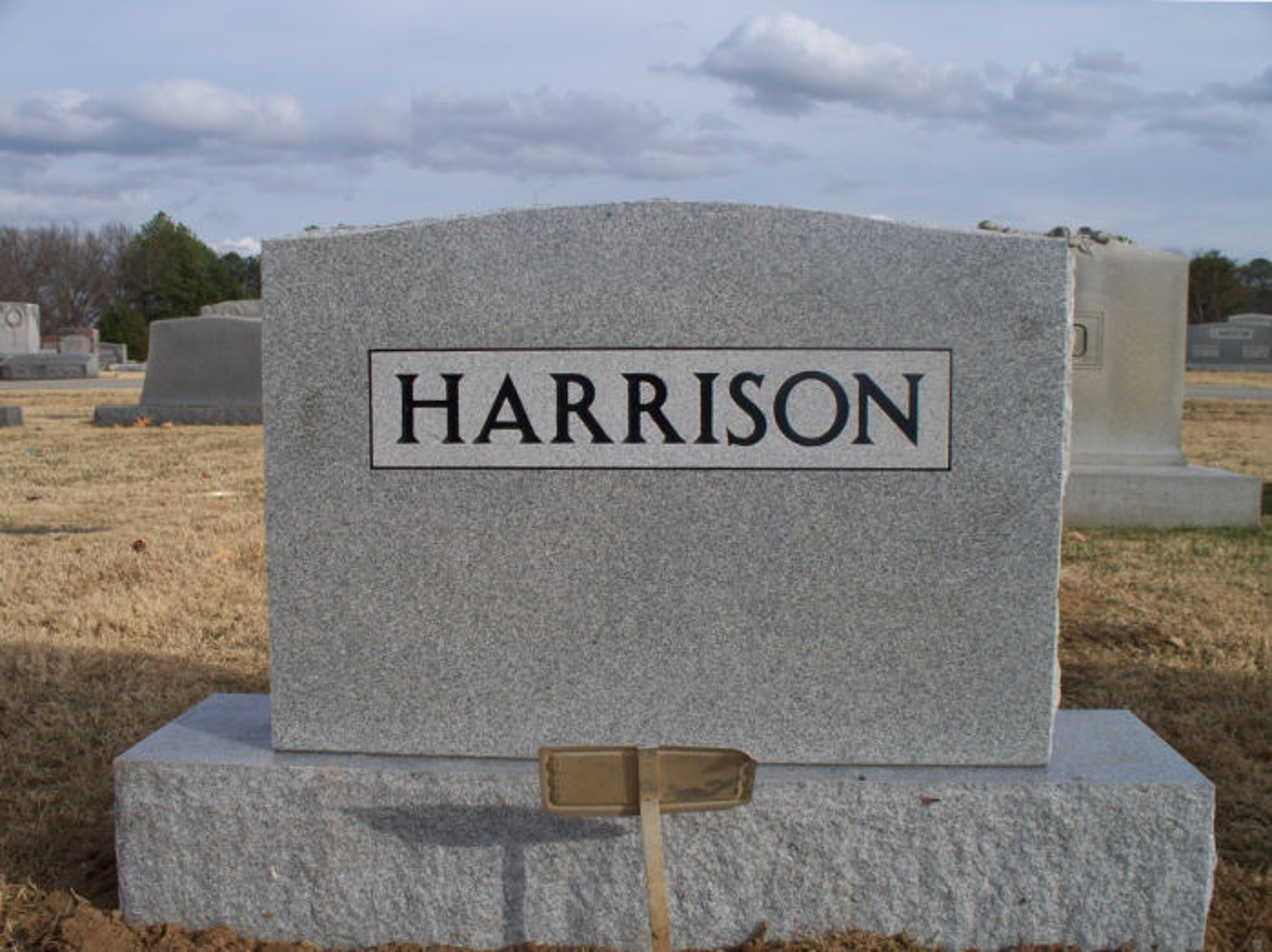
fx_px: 1322
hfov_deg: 51.4
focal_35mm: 36
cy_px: 476
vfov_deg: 39.6
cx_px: 636
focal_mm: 7.54
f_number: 5
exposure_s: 1/400
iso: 64
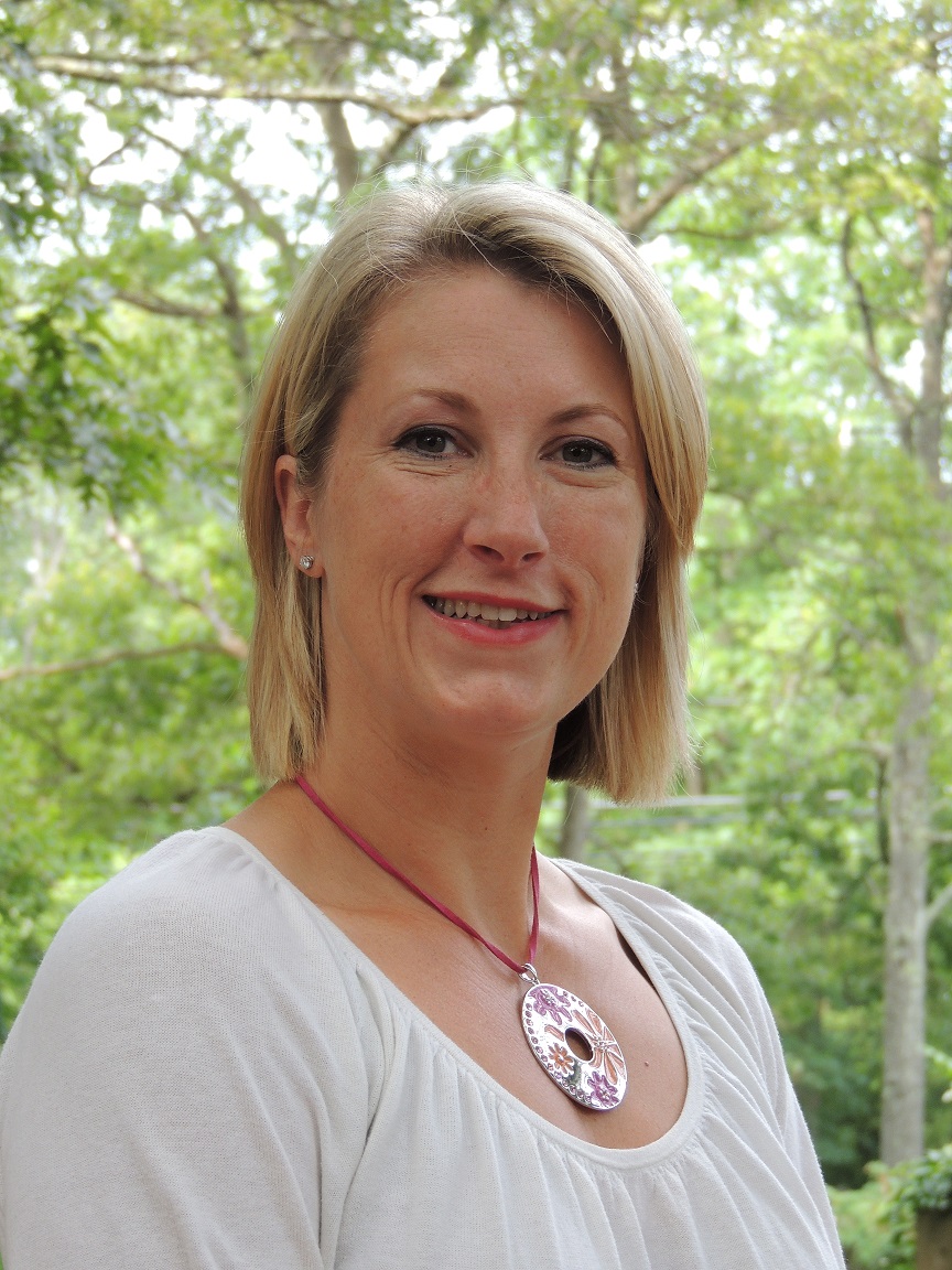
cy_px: 635
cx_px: 476
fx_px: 4400
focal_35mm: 120
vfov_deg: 16.4
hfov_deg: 12.3
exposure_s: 1/100
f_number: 4.2
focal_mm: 21.4
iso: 180
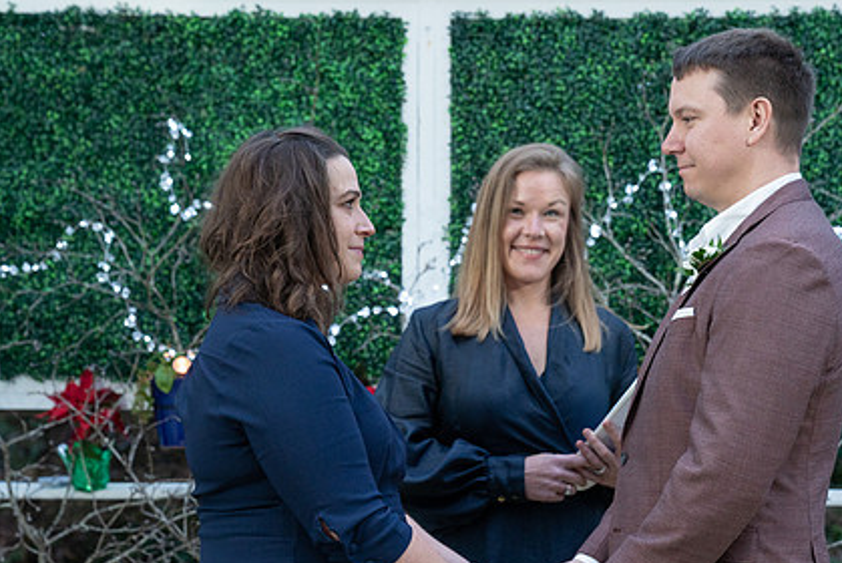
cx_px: 508
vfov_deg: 18.4
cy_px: 367
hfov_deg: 27.3
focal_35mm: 74
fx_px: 1732
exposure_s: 1/100
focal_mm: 52
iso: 2000
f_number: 4
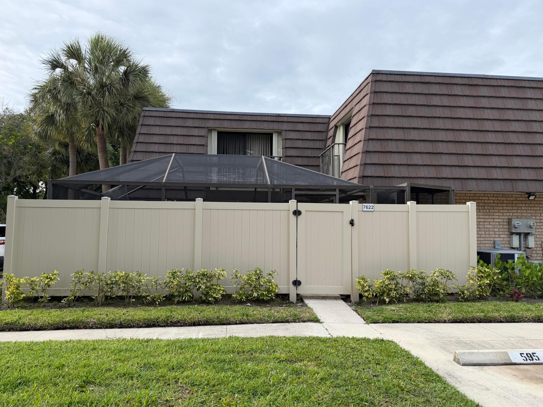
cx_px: 263
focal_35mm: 25
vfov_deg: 54.9
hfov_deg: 69.4
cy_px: 203
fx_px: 392
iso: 80
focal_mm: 6.76
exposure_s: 1/1727
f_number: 1.78
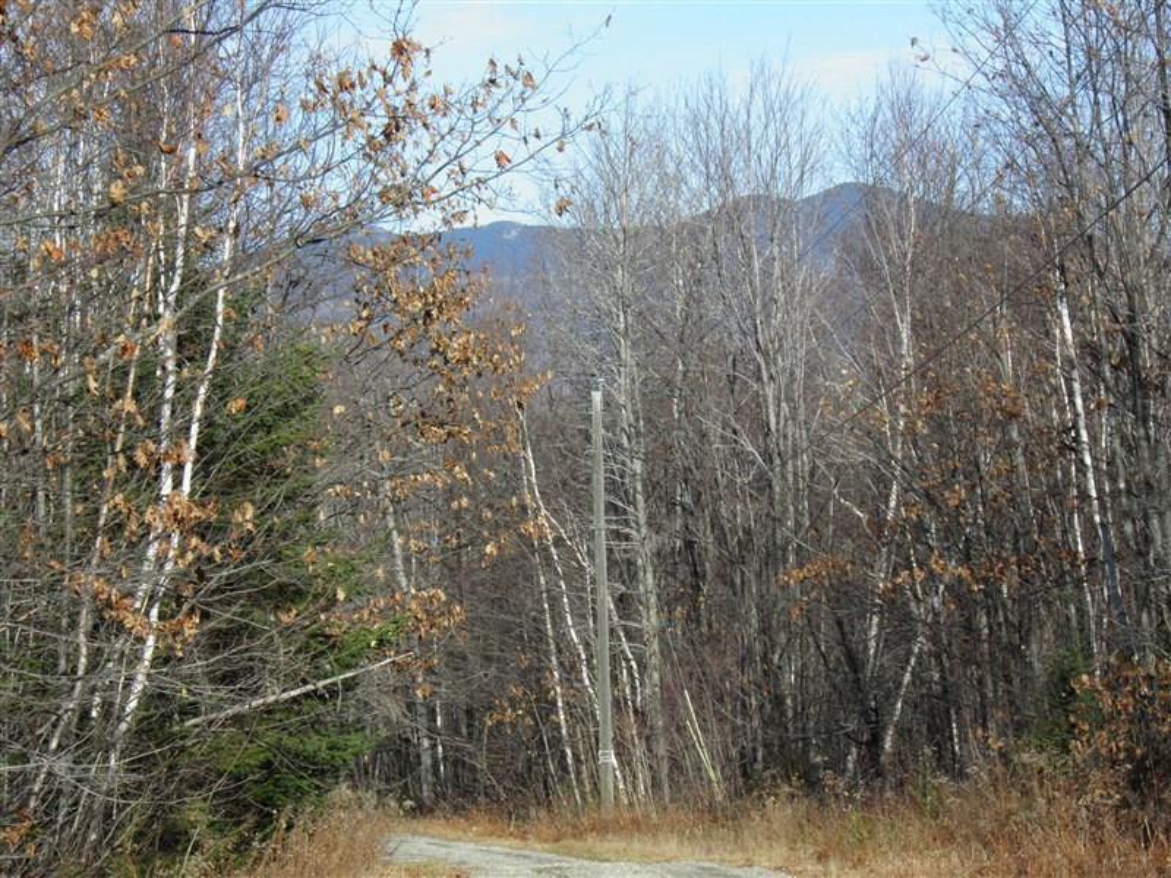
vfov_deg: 11.8
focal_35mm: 126
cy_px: 439
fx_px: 4262
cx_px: 586
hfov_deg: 15.6
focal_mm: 22.6
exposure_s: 1/250
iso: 50
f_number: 5.7
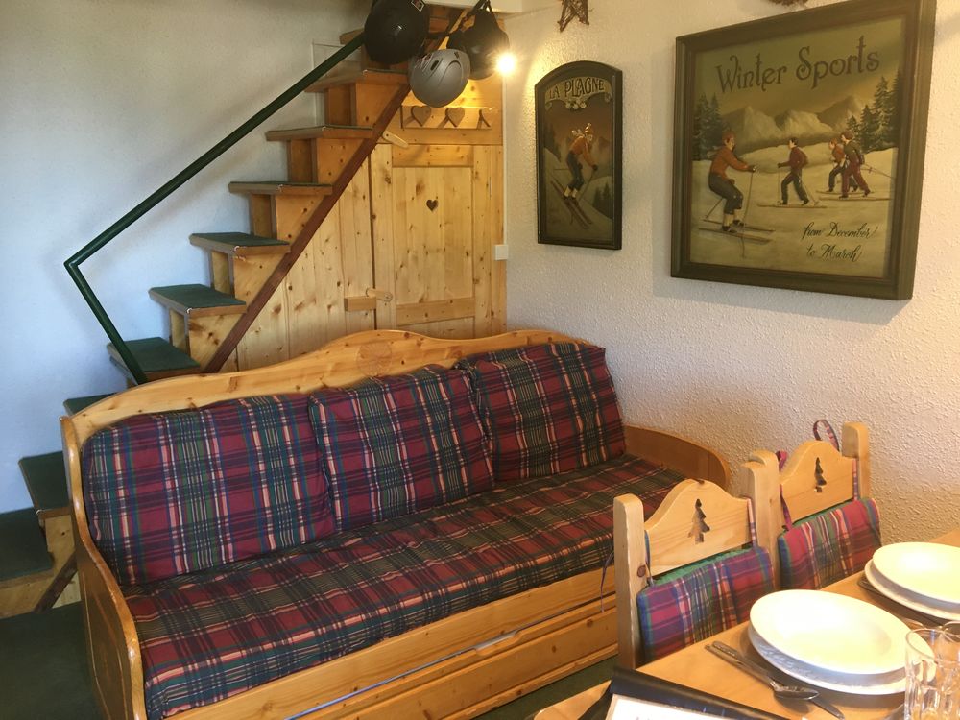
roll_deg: -0.1
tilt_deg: -12.4
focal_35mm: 29
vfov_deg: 48.2
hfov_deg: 61.7
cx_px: 480
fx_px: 804
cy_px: 360
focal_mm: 4.15
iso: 125
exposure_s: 1/33
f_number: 2.2
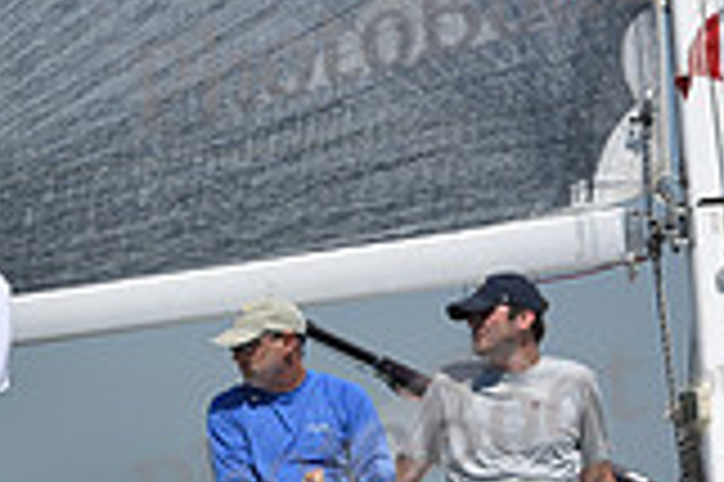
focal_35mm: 306
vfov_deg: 4.5
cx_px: -99
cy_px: 732
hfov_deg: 6.7
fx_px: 6148
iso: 250
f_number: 10
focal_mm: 85
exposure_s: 1/1250
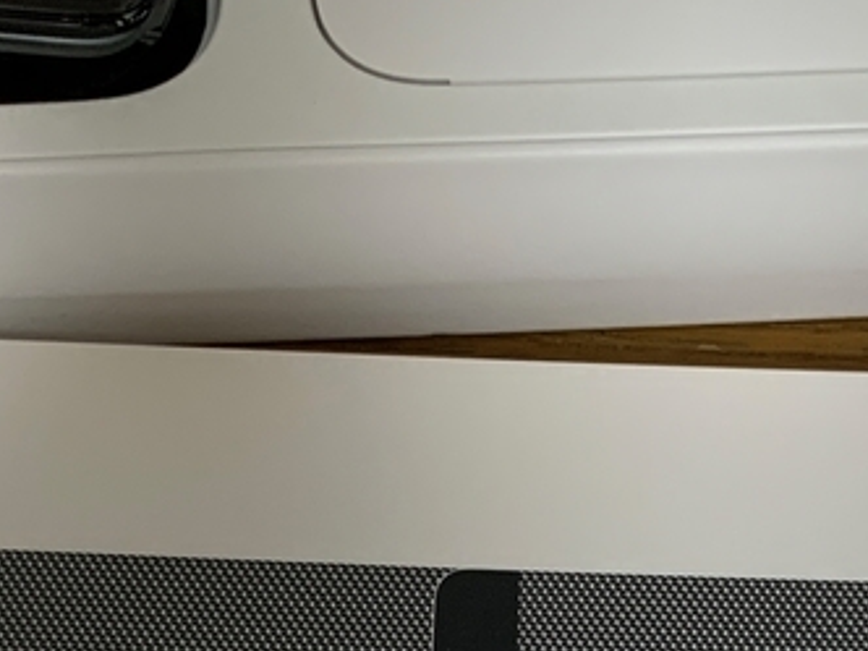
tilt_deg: -72.3
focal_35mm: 94
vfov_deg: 14.7
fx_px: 2357
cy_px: 970
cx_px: 596
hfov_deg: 20.8
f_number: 1.8
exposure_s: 1/60
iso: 160
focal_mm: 4.25
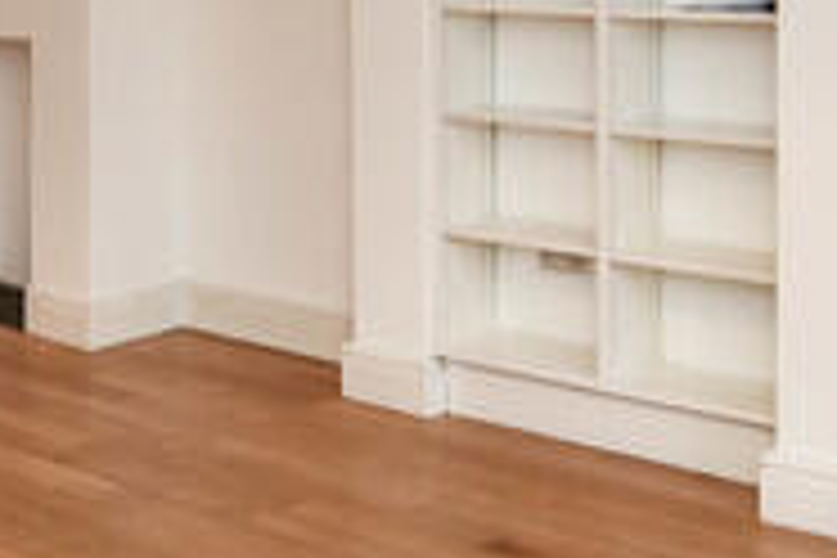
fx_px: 1790
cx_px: 198
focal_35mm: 77
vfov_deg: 17.2
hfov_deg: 26.0
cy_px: -50
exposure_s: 1/15
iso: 400
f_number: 8
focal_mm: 14
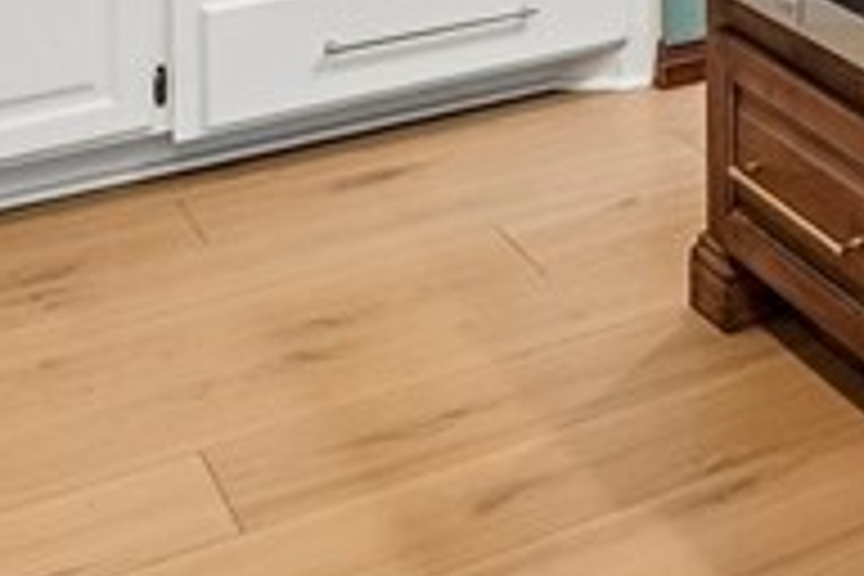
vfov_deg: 14.1
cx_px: 1566
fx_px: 1896
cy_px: -632
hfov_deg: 19.2
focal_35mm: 79
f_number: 8
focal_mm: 14
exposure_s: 1/30
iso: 400
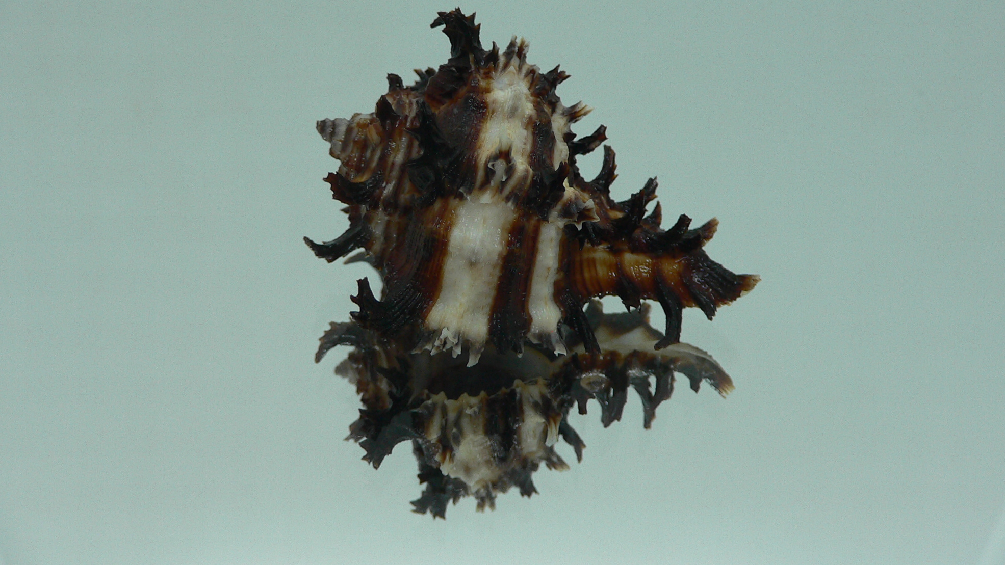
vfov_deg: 30.4
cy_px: 256
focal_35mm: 39
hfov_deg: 51.6
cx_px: 495
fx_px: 1039
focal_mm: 4.6
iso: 80
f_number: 2.8
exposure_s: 1/60
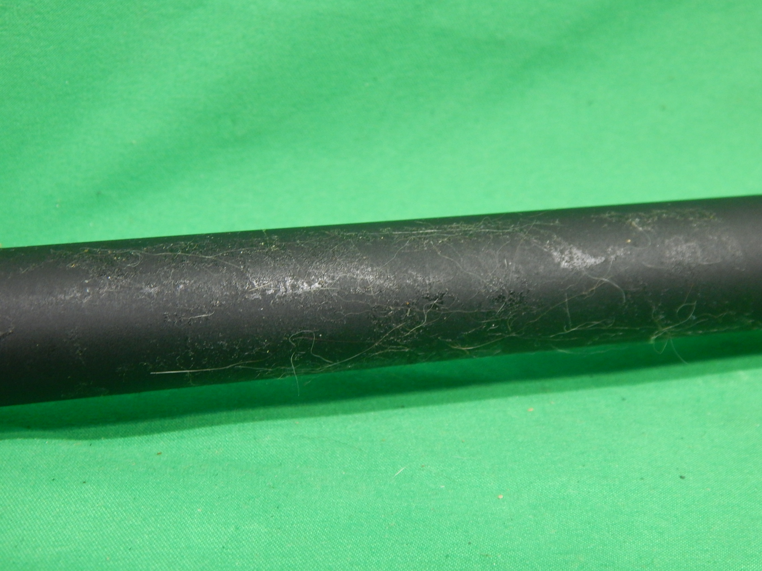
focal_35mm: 54
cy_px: 286
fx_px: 1189
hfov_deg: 35.5
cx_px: 381
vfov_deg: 27.0
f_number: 3.8
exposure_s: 1/30
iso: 320
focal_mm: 9.7
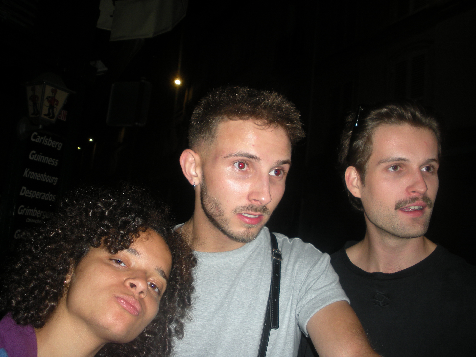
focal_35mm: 36
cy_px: 178
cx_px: 238
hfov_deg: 51.4
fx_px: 495
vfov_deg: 39.7
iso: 83
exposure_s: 1/60
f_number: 3.5
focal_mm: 6.3
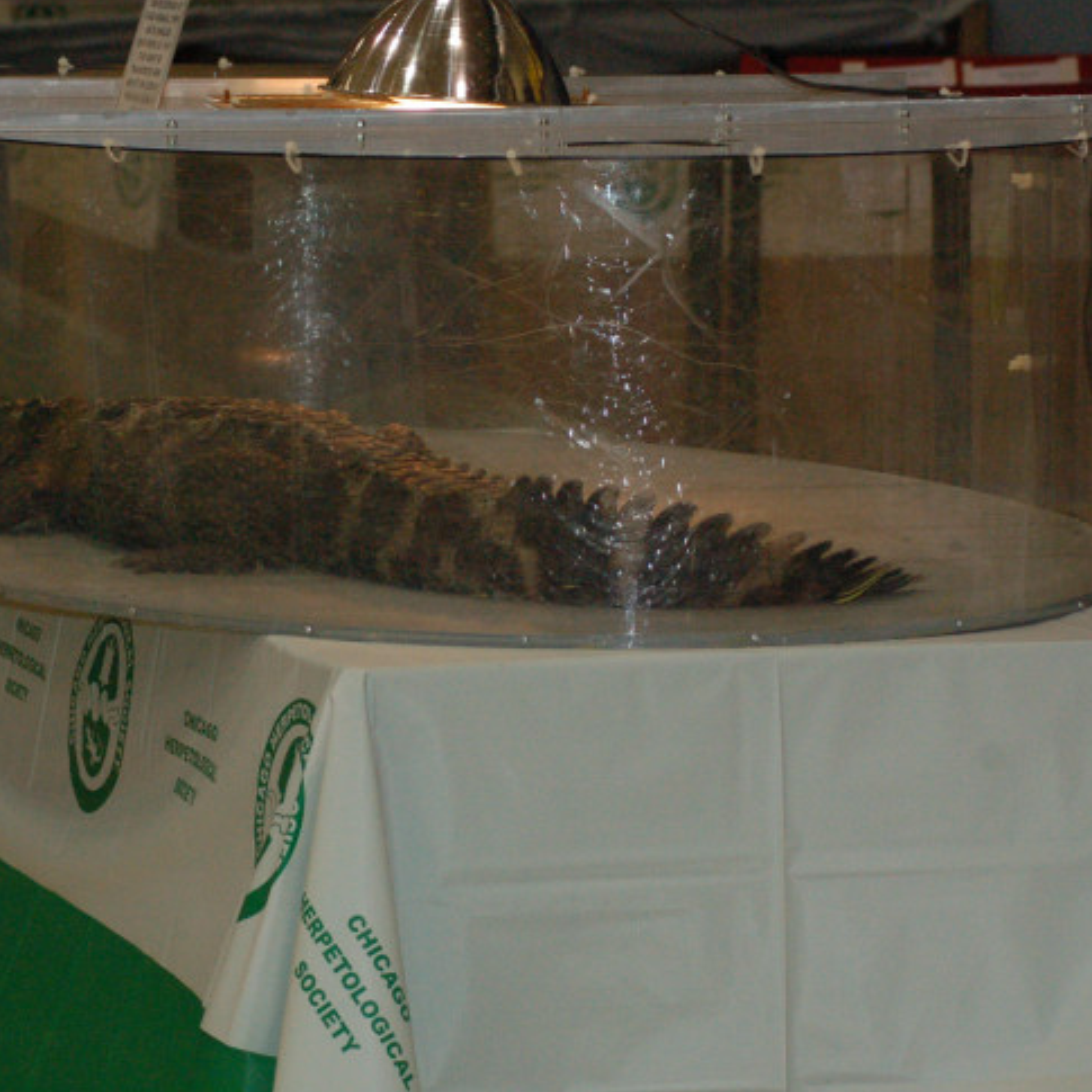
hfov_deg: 11.9
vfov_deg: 11.9
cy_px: 508
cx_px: 412
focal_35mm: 147
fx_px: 5246
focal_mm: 70
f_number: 5.6
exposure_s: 1/160
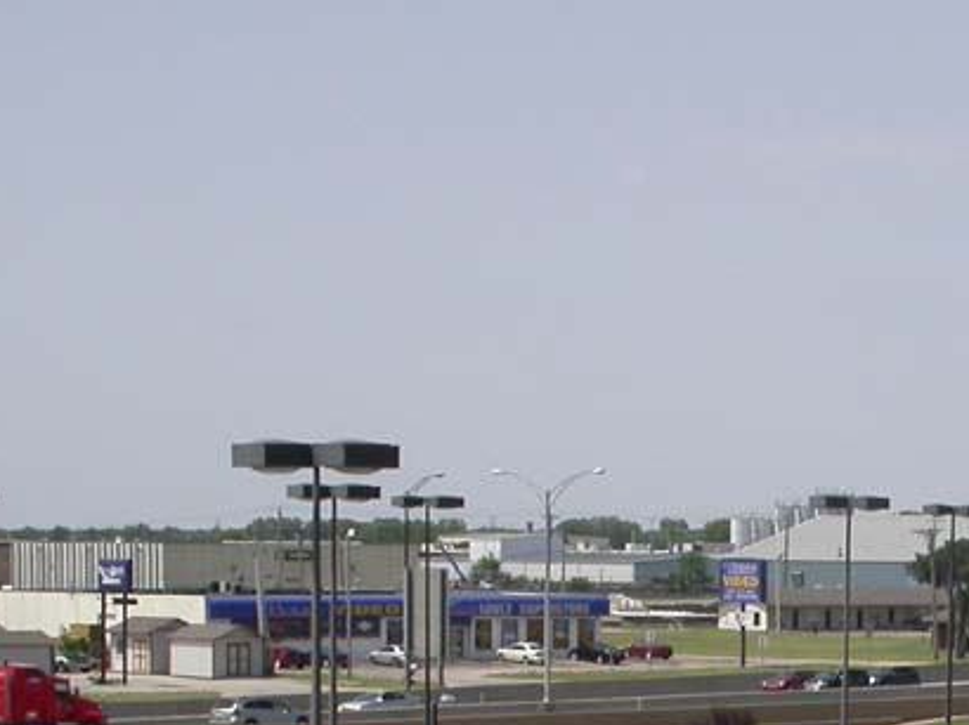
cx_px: 858
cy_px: 789
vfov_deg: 10.5
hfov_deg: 14.0
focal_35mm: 140
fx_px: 3917
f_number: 7.7
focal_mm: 11.6
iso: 100
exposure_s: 1/420
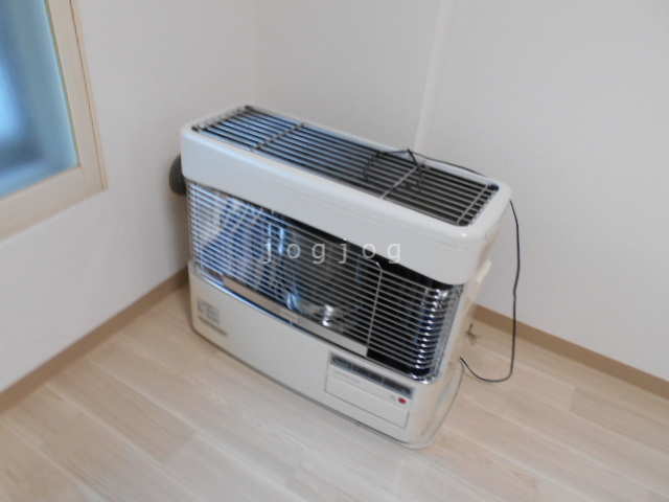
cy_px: 251
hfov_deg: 67.3
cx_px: 334
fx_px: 502
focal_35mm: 26
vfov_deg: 53.1
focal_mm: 4.6
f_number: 3.2
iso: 250
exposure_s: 1/30
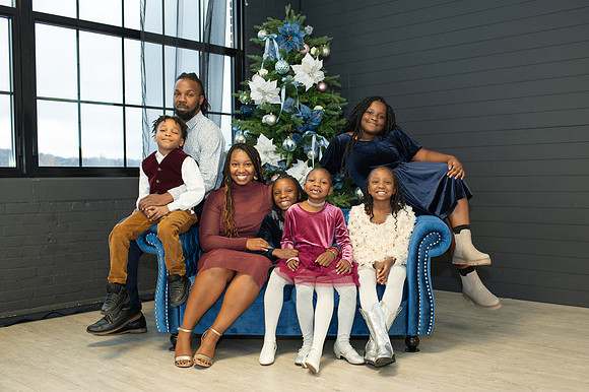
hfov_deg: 50.1
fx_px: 629
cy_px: 215
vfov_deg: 34.6
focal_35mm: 38
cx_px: 307
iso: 560
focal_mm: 35
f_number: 3.5
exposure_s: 1/200
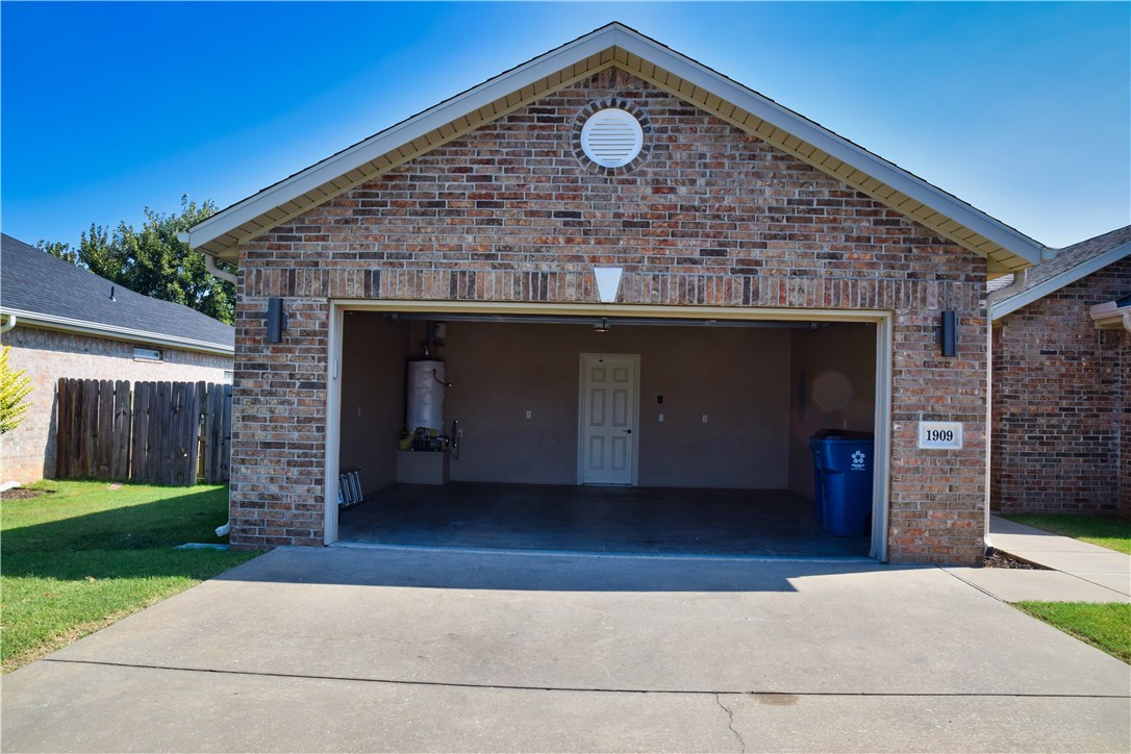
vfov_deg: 28.1
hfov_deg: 41.1
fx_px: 1508
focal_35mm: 48
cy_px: 377
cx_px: 566
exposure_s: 1/80
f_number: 11
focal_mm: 32
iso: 100
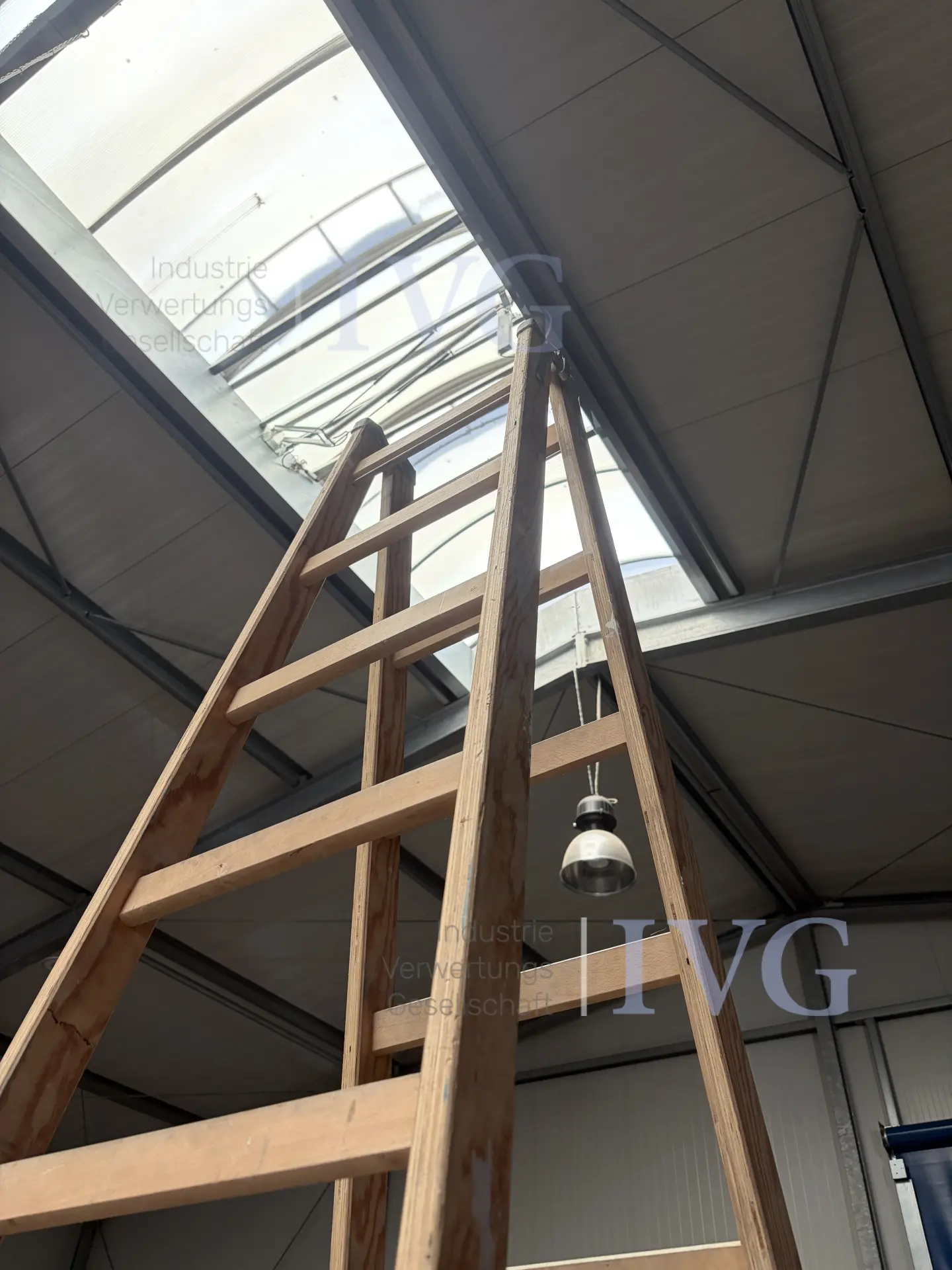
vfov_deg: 67.3
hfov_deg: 53.1
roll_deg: -2.3
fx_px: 953
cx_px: 476
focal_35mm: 26
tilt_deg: +44.2
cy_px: 635
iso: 40
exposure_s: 1/236
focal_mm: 5.96
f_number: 1.6
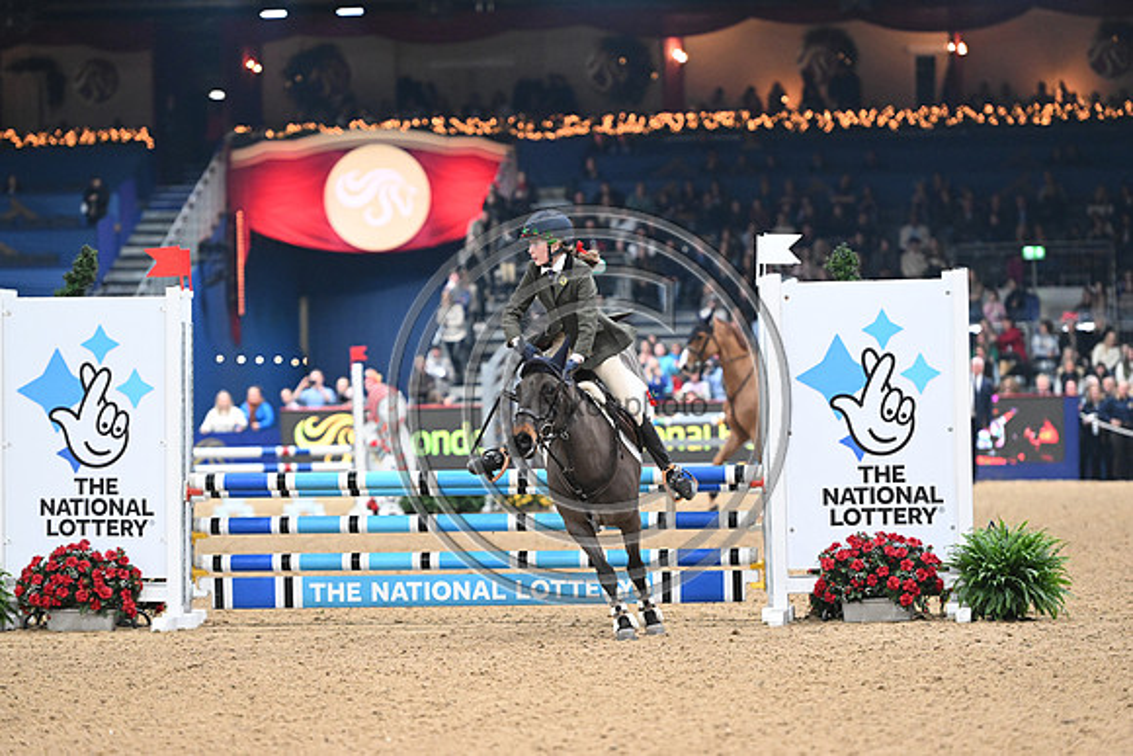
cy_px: 378
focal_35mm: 165
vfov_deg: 8.3
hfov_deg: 12.4
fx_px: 5194
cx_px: 566
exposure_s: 1/800
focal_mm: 165
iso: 6400
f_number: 3.5
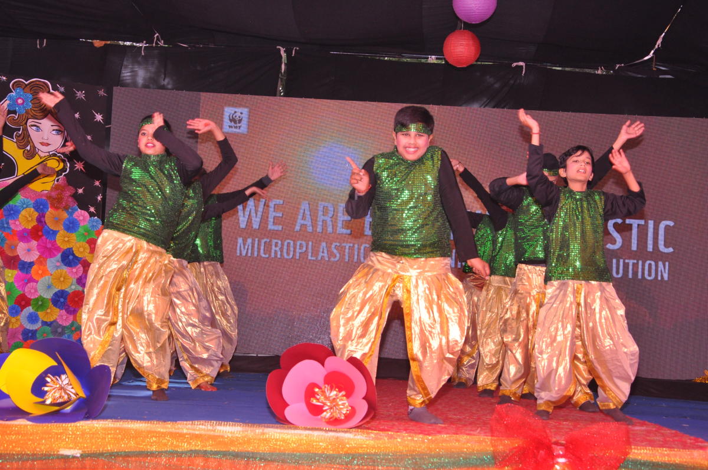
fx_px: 1326
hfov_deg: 29.9
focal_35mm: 68
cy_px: 235
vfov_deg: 20.1
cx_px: 354
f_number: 8
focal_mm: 45
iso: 640
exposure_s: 1/160
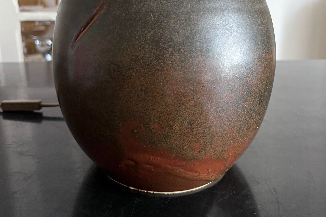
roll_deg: +0.4
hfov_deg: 51.9
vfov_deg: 35.2
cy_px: 55
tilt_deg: -14.1
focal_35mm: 37
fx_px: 335
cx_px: 166
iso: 400
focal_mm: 5.1
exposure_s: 1/40
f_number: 1.6
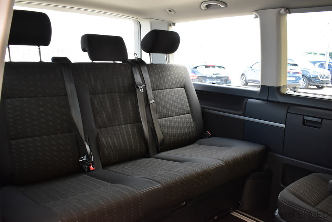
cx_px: 166
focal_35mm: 32
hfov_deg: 59.5
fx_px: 291
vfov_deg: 41.8
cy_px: 111
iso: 1250
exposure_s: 1/125
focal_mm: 21
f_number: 5.6
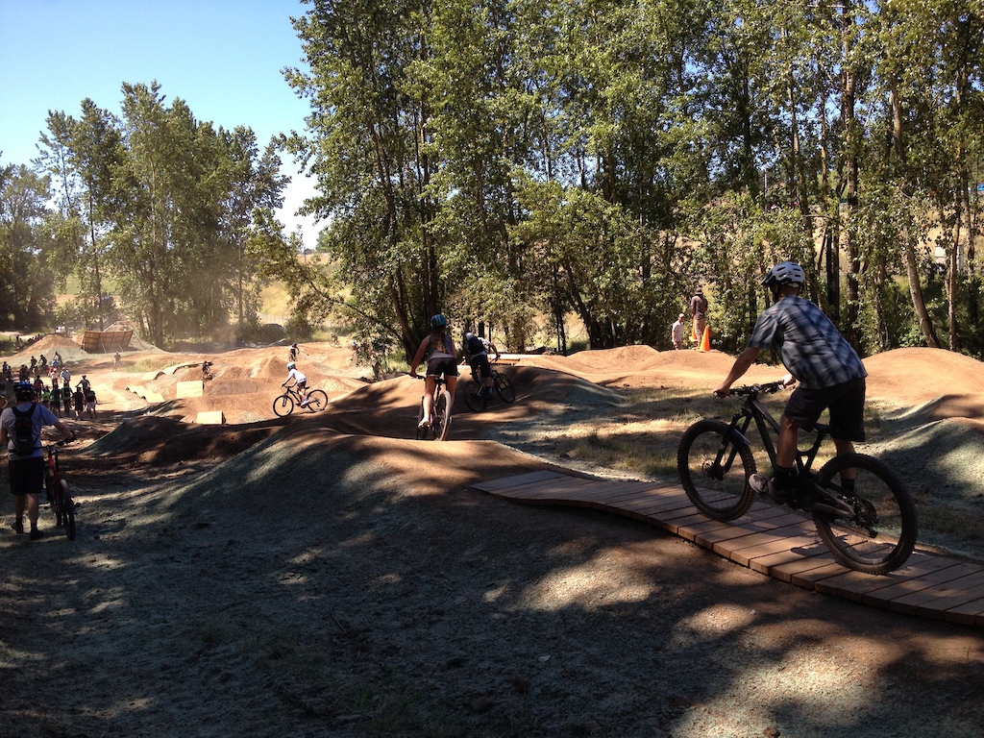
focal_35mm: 35
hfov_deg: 52.6
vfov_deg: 40.7
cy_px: 369
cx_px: 492
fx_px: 995
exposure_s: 1/563
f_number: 2.4
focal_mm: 4.28
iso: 50
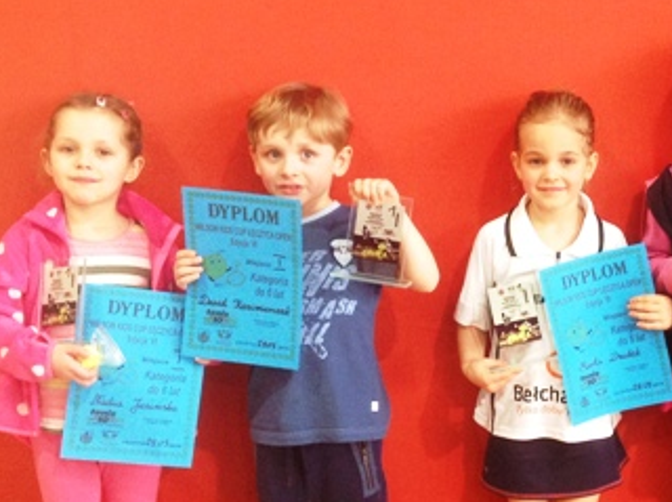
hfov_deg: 27.2
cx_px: 559
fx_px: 1357
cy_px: 311
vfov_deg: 20.9
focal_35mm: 70
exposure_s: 1/15
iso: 160
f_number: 2.4
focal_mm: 4.28
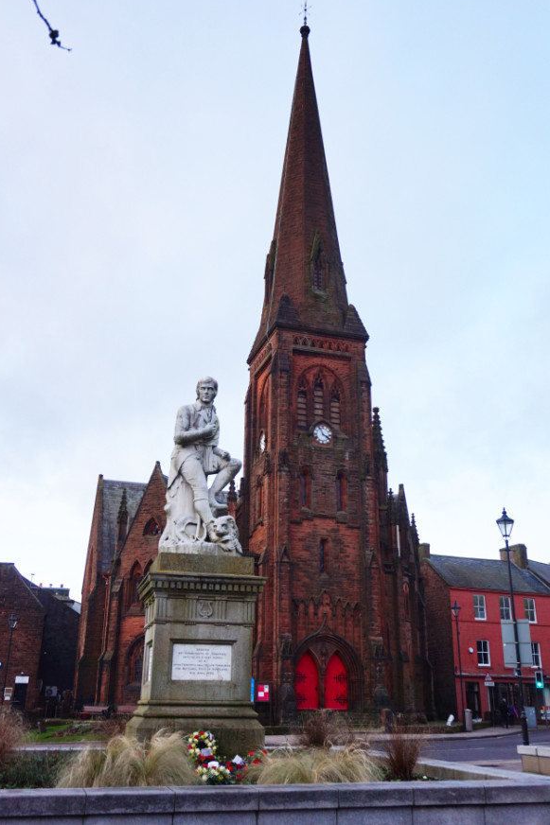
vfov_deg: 57.9
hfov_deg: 40.5
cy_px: 400
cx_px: 275
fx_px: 745
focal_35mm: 33
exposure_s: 1/60
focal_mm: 21
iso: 200
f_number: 4
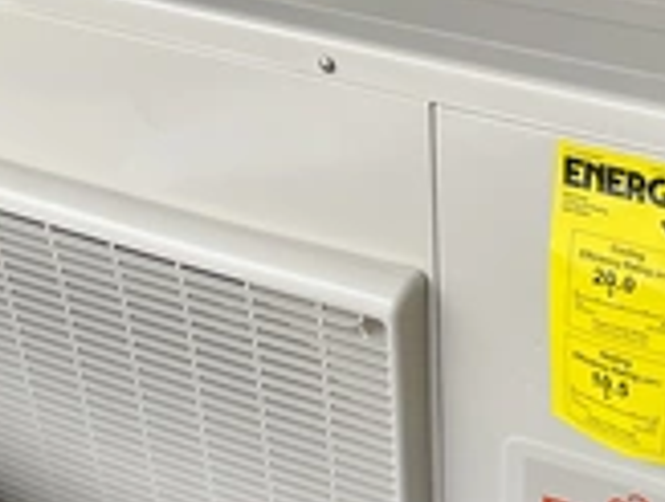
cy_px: 392
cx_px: 494
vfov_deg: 20.6
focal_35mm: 71
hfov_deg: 27.0
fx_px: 1367
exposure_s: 1/197
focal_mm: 3
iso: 20
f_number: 1.8
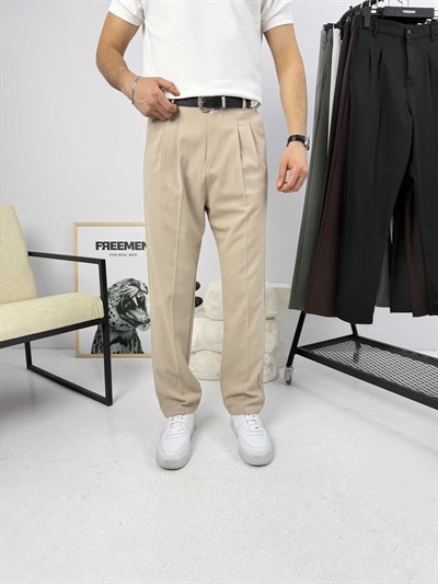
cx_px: 219
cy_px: 292
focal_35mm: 24
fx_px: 405
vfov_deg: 71.6
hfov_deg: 56.8
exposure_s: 1/118
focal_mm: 6.76
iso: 125
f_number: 1.78
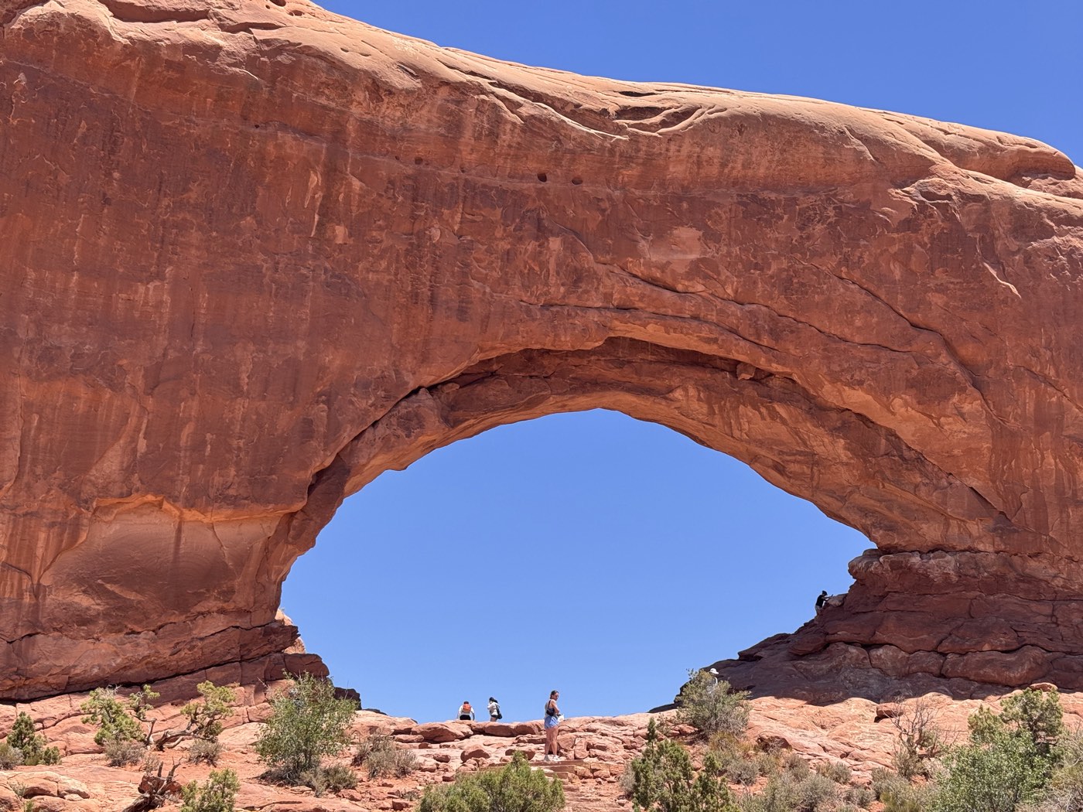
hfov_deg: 39.7
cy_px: 406
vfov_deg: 30.3
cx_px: 542
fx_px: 1502
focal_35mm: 48
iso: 64
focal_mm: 6.76
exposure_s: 1/3096
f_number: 1.78
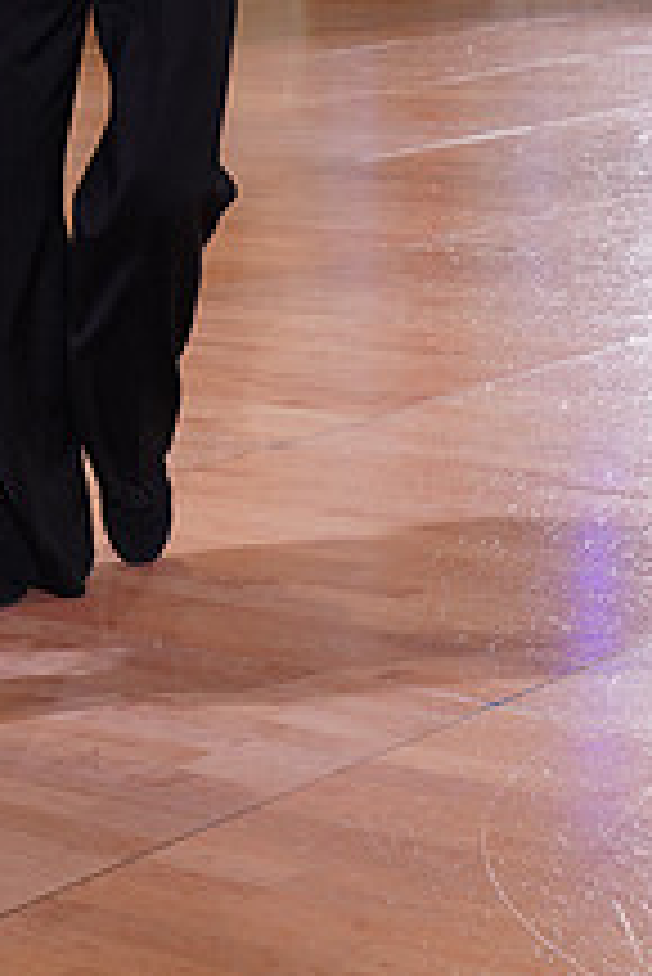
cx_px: -74
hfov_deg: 11.7
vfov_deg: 16.7
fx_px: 3119
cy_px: -315
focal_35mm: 115
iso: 1600
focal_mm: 43
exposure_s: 1/160
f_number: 6.3
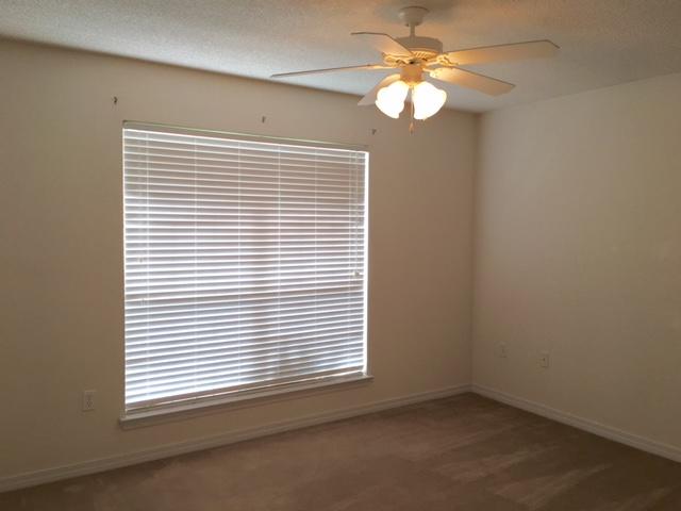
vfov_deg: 48.2
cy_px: 256
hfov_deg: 61.7
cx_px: 340
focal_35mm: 29
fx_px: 571
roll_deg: -0.4
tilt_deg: -2.4
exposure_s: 1/120
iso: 40
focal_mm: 4.15
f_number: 2.2
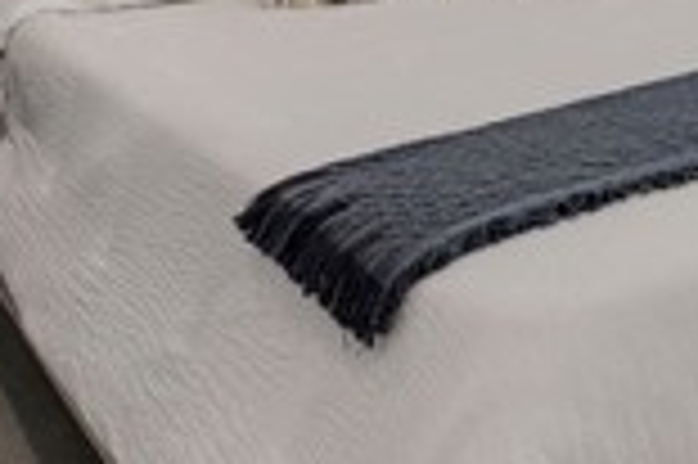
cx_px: 869
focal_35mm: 62
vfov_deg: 18.5
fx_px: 1201
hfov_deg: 27.8
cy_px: -295
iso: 400
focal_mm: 10
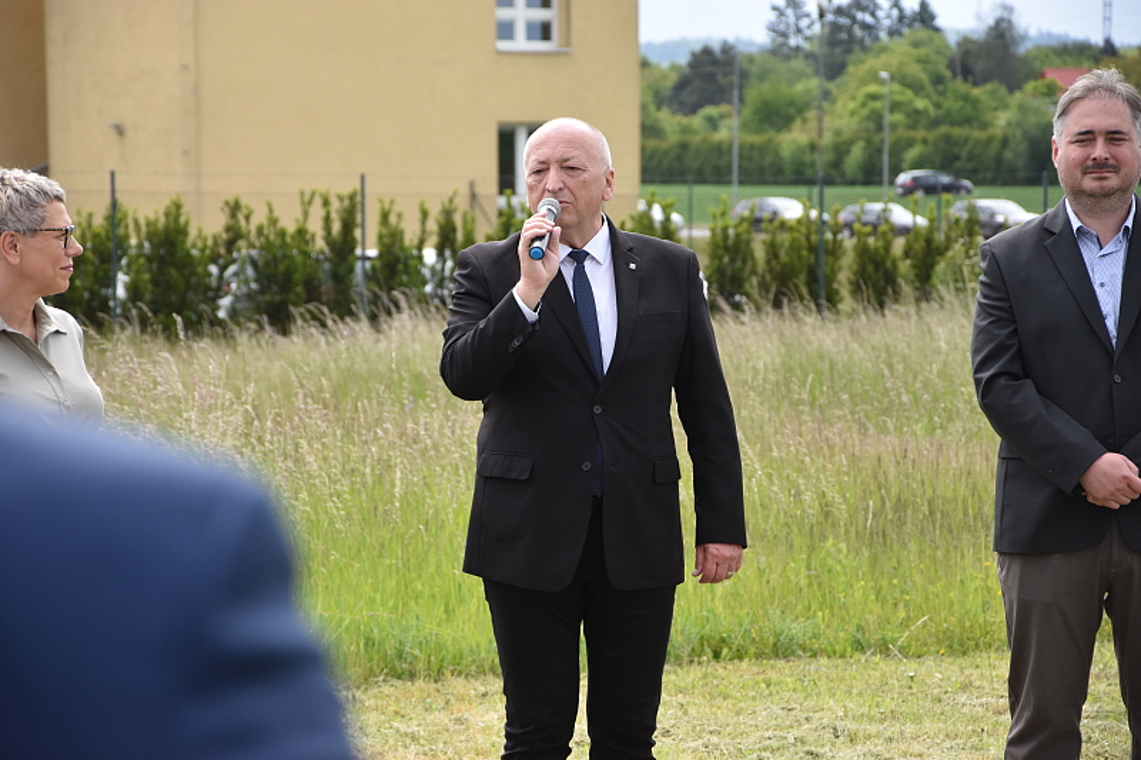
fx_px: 4991
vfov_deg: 8.7
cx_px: 570
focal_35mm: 158
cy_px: 380
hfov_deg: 13.0
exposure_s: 1/1000
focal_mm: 105
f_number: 5.6
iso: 500
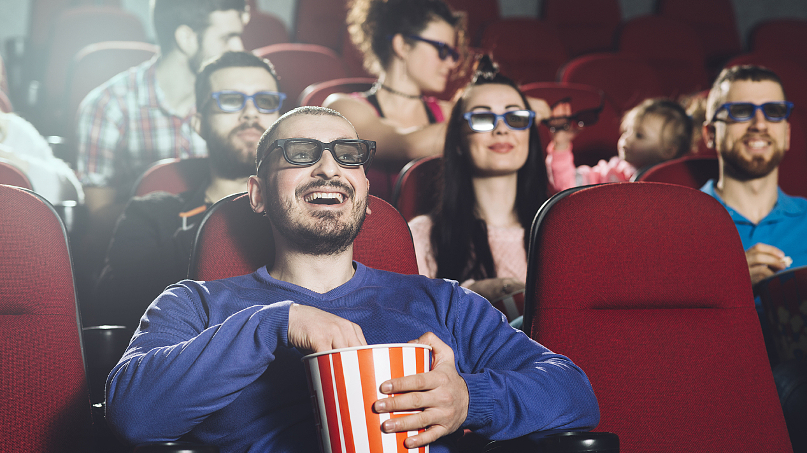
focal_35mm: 90
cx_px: 401
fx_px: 1925
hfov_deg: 23.7
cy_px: 210
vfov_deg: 13.4
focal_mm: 85
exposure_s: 1/160
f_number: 4
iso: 400
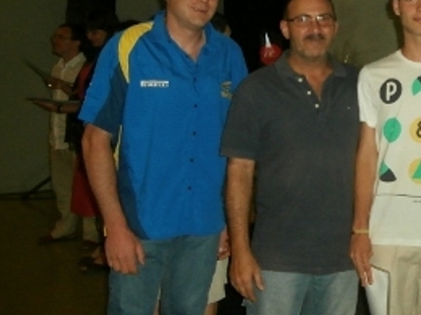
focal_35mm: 59
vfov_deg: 24.4
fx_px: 717
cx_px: 389
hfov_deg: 31.0
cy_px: 69
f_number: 3
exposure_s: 1/30
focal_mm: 4.2
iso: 250
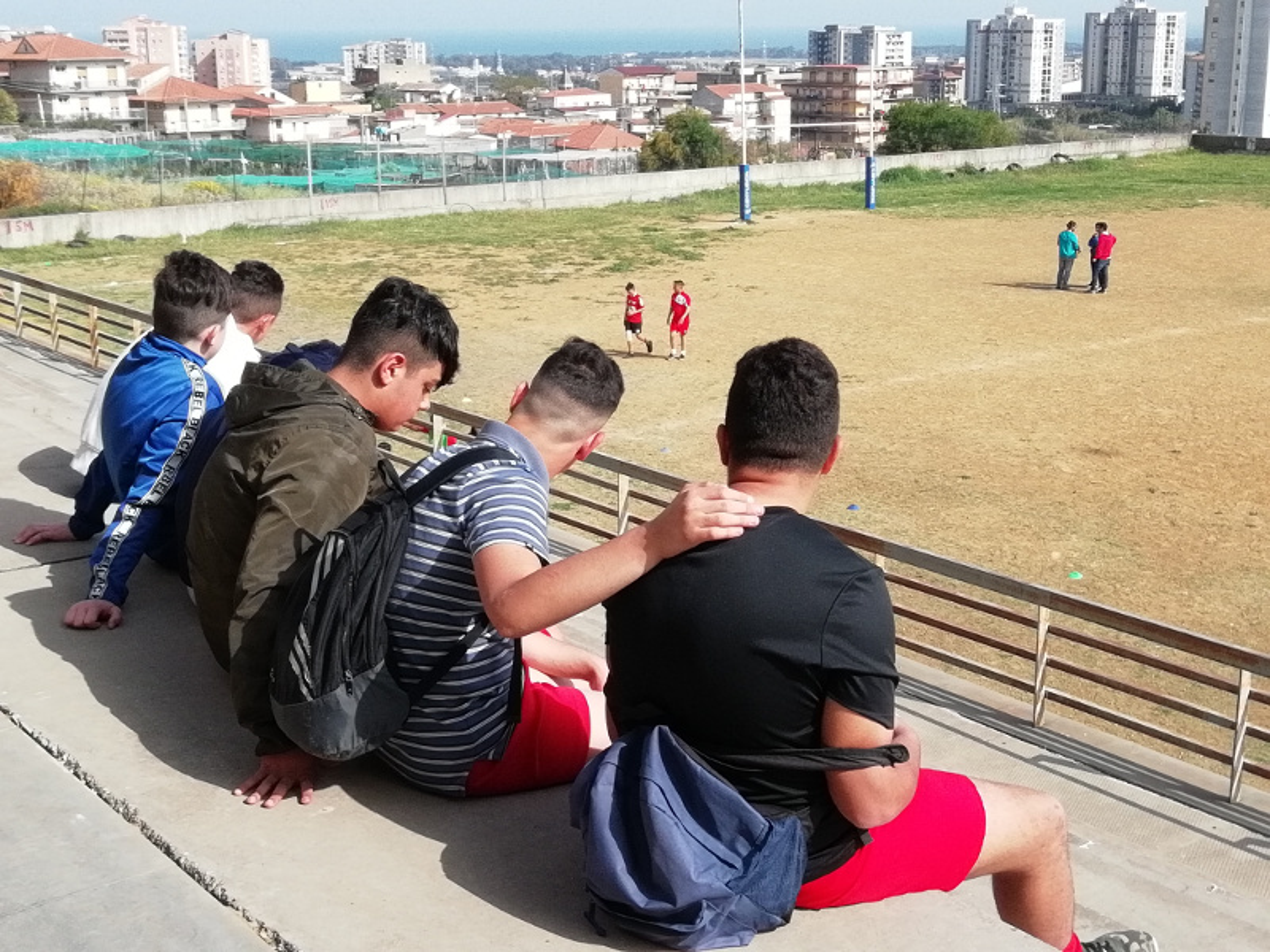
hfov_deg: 40.4
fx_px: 1724
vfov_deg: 30.9
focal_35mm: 47
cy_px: 476
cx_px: 635
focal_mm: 3.46
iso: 50
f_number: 2.2
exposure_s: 1/997
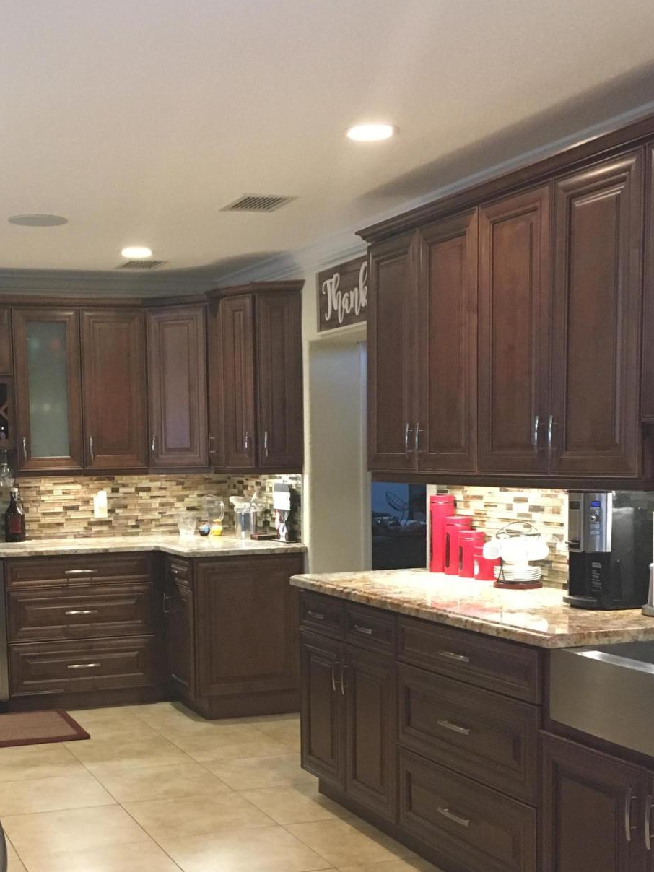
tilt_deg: -5.9
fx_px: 1209
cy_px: 588
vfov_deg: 39.1
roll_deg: +1.1
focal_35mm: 48
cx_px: 188
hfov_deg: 29.9
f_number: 2.2
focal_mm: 4.15
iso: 160
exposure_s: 1/30
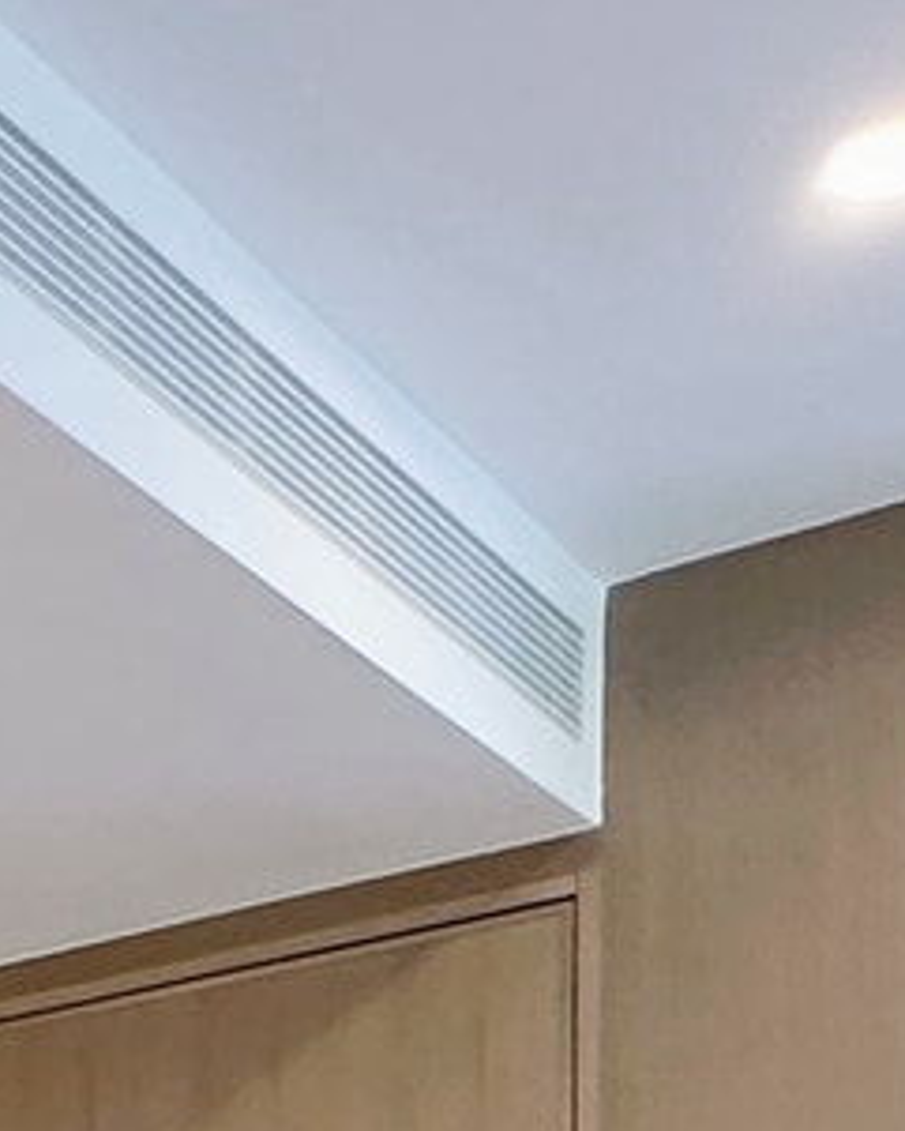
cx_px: -1089
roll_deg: -0.5
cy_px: 1890
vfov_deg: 17.6
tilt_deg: -0.3
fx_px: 3112
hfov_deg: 13.4
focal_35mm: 93
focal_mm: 2.22
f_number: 2.2
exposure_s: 1/50
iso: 160
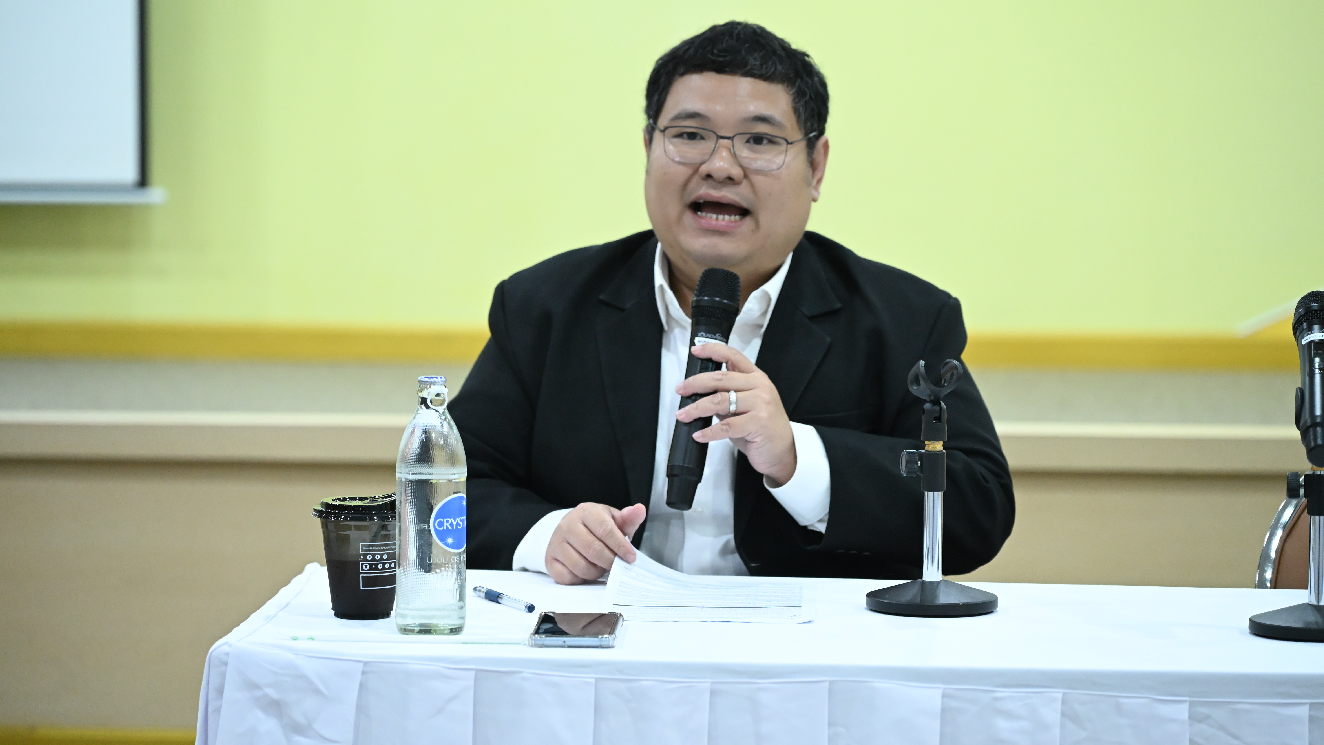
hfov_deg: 17.7
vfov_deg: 10.0
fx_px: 4248
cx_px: 661
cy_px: 344
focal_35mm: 121
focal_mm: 115
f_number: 4
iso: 6400
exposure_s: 1/250
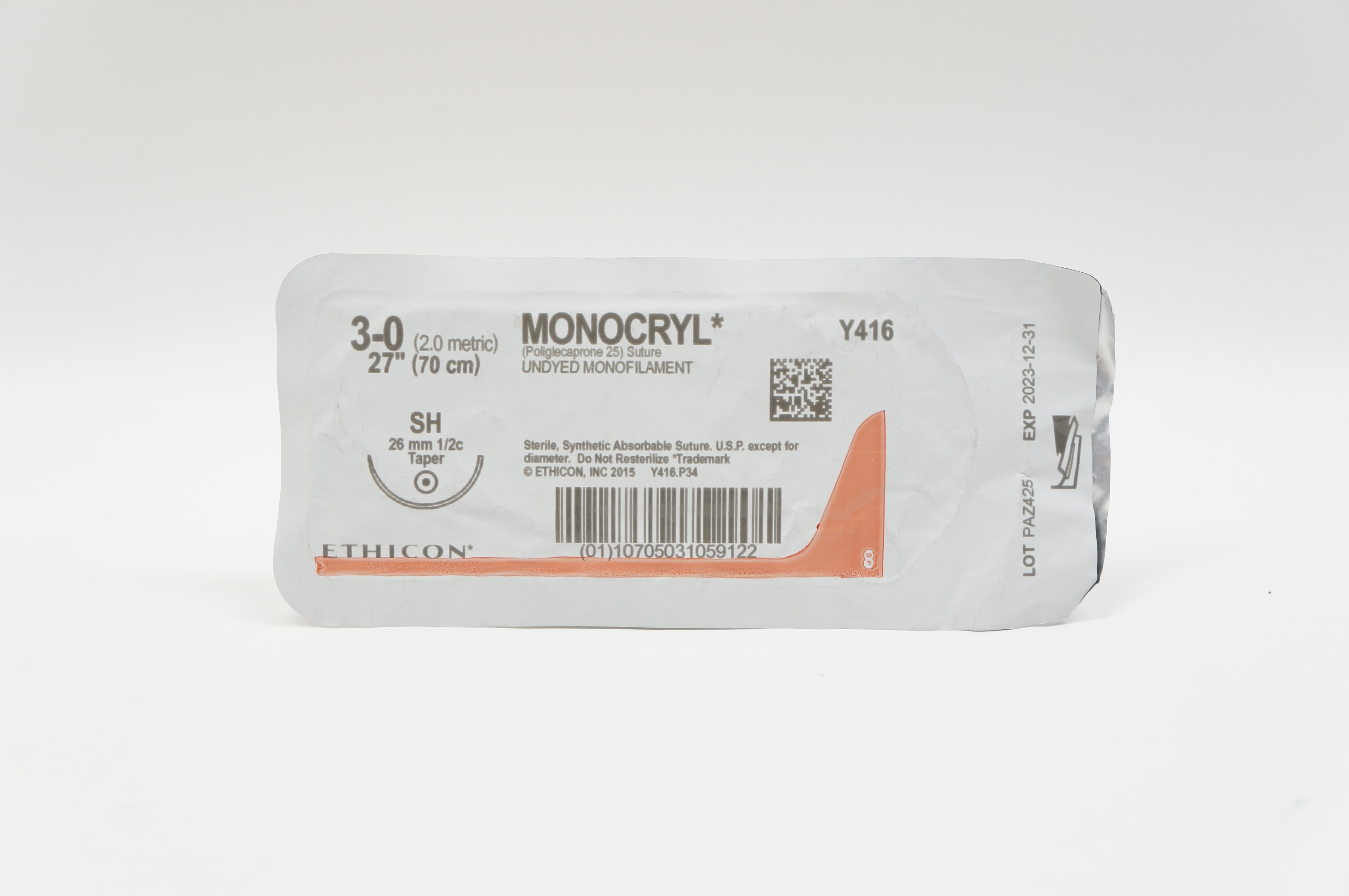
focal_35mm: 57
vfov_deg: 23.7
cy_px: 448
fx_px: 2134
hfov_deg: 35.1
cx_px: 674
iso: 400
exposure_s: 1/50
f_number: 6.3
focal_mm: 38
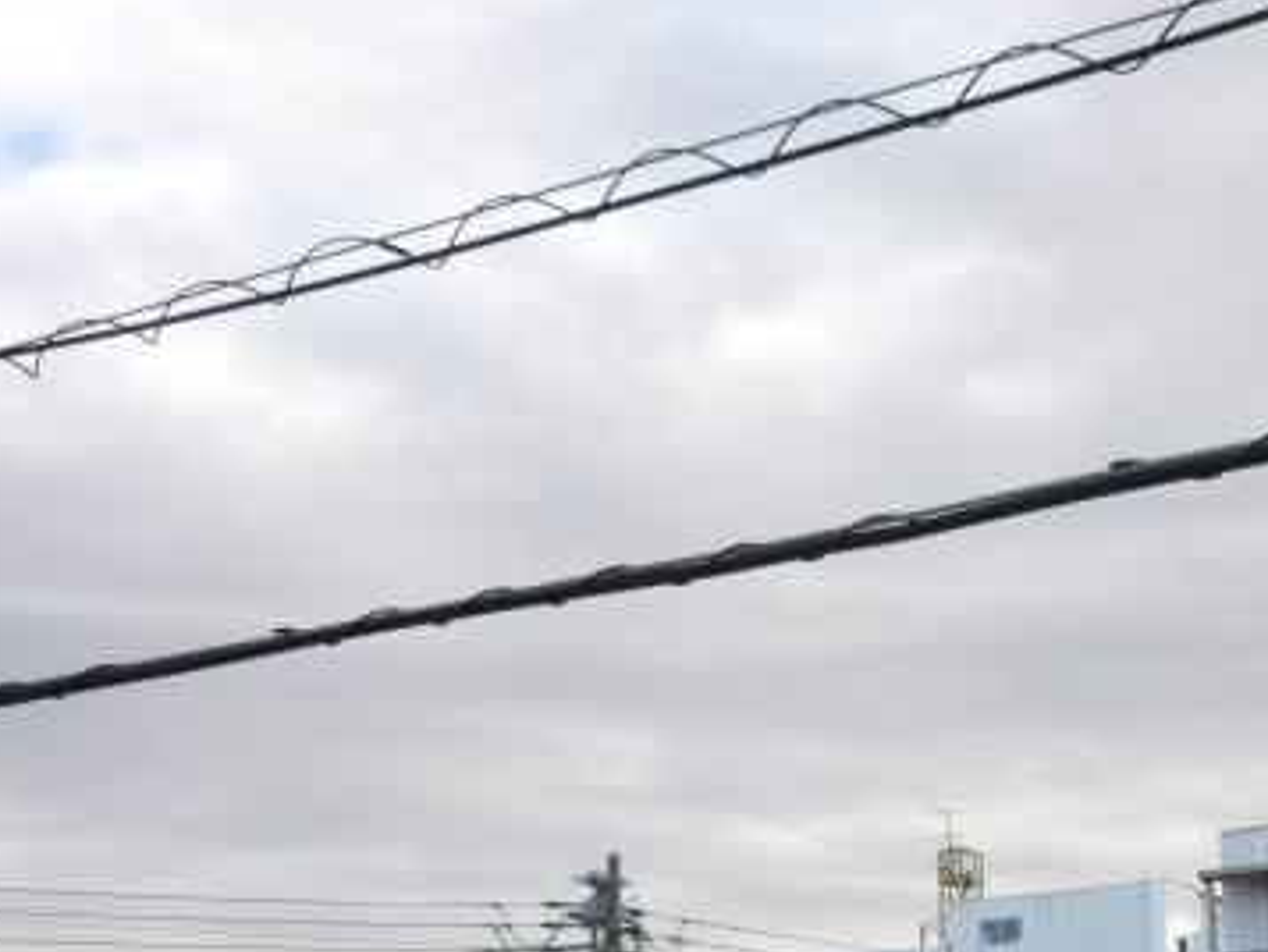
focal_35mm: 49
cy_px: 780
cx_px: 1101
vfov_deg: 29.0
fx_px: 1795
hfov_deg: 36.8
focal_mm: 4.5
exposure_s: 1/400
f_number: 3.1
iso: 100
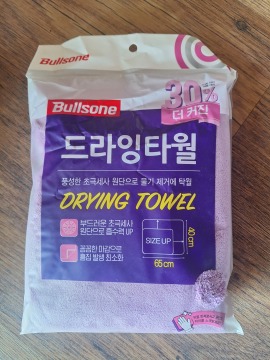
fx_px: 239
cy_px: 180
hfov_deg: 58.9
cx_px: 135
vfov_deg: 73.9
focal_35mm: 23
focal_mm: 5.54
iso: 125
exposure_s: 1/40
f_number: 1.8
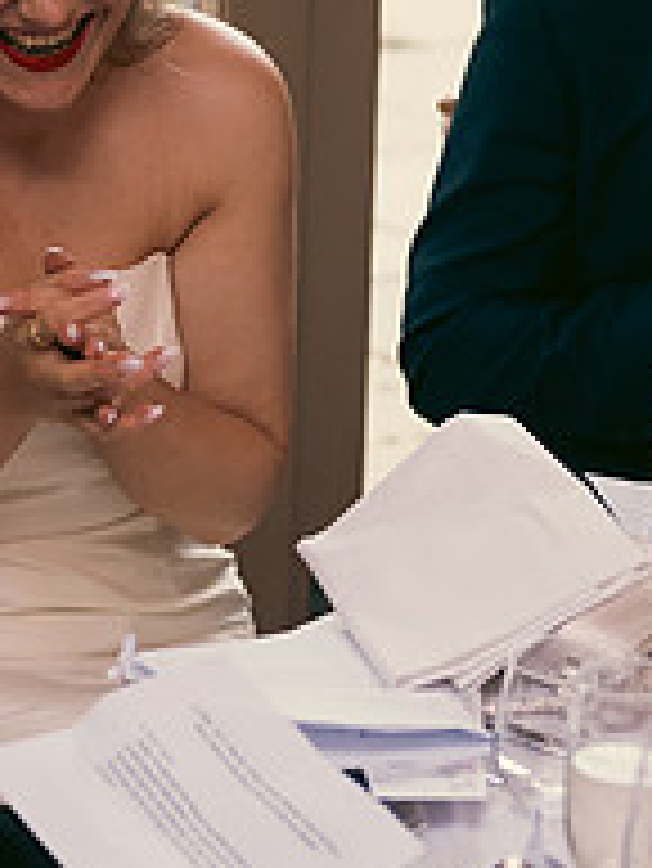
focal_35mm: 162
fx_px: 4064
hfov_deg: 9.2
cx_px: 369
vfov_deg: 12.1
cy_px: 110
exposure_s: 1/160
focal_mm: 56
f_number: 3.5
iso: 400
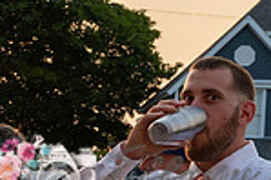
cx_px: -123
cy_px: 291
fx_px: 1233
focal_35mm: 164
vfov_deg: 8.1
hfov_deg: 12.0
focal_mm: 40
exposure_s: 1/250
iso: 180
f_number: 5.6
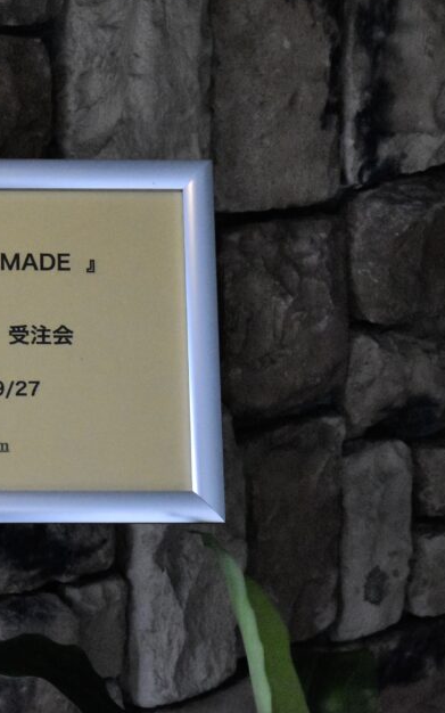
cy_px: 373
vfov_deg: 21.9
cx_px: -48
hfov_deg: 13.5
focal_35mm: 95
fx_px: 1844
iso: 6400
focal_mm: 38
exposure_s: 1/400
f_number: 11
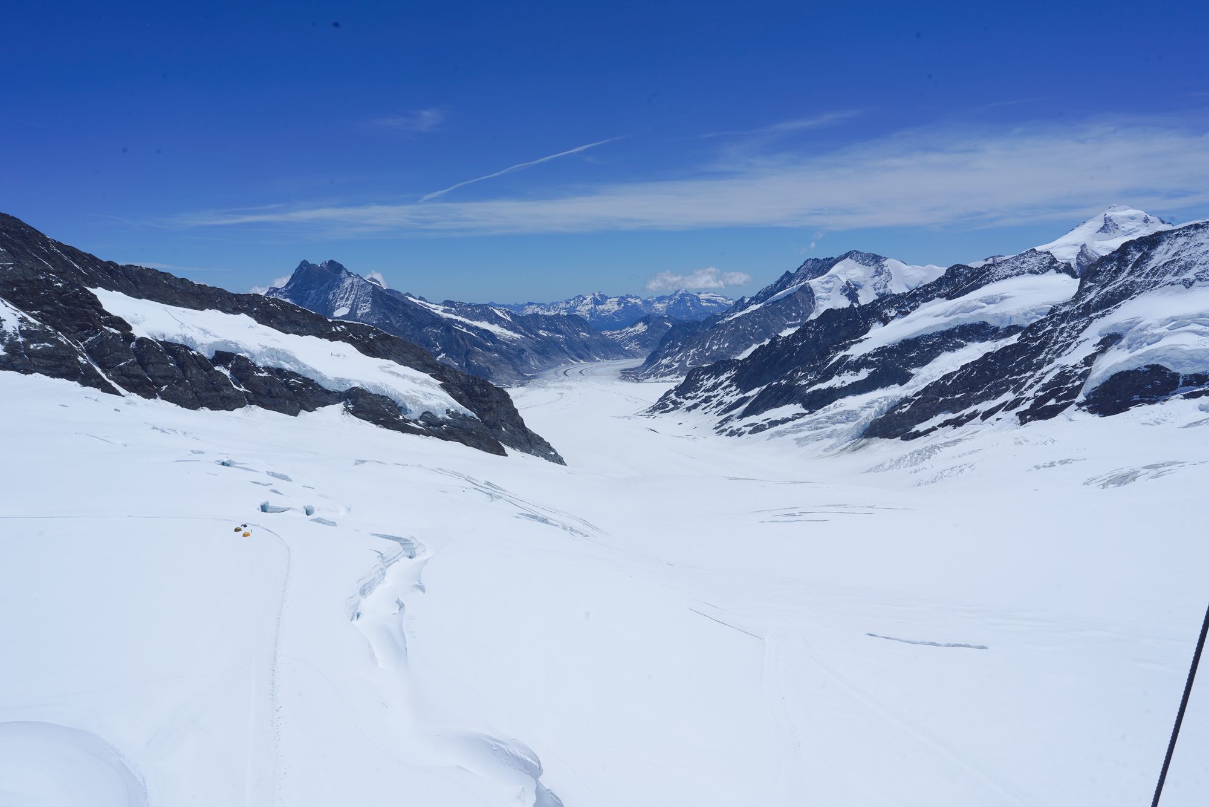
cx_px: 604
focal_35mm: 24
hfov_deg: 73.7
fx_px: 806
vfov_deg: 53.1
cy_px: 404
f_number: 20
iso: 100
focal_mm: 24
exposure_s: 1/250
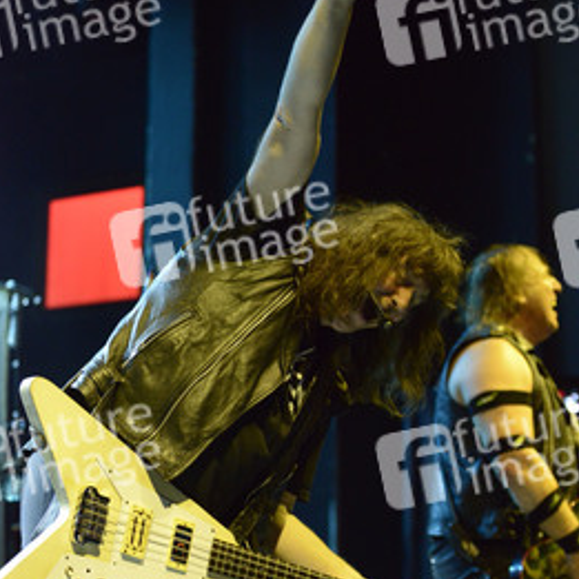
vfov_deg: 19.1
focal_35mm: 91
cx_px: 288
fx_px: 1722
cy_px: 346
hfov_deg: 19.1
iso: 8063
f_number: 2.8
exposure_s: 1/200
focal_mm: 70
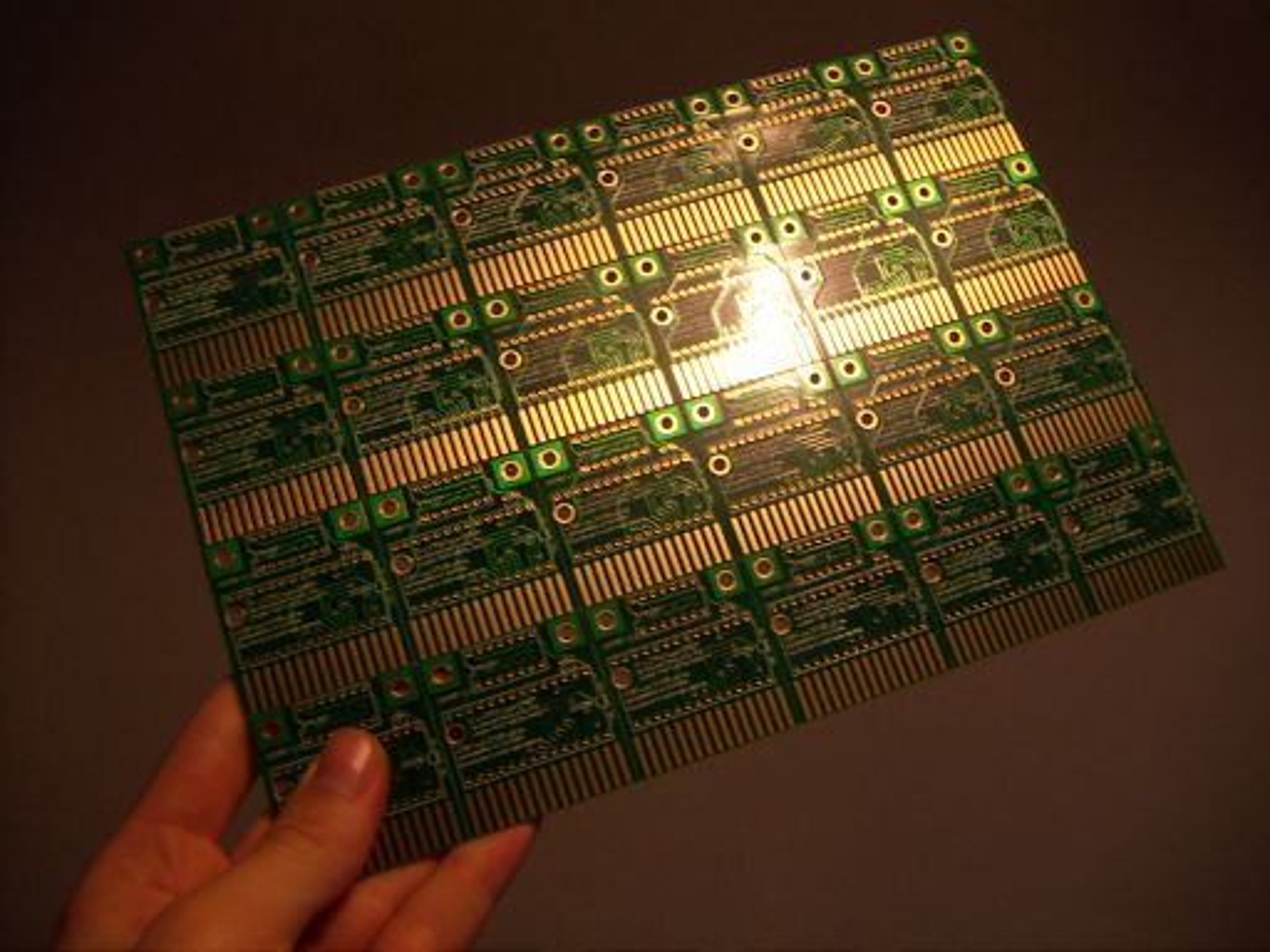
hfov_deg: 51.4
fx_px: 1321
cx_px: 635
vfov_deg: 39.7
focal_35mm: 36
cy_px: 476
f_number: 2.8
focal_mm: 4.7
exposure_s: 1/50
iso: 80
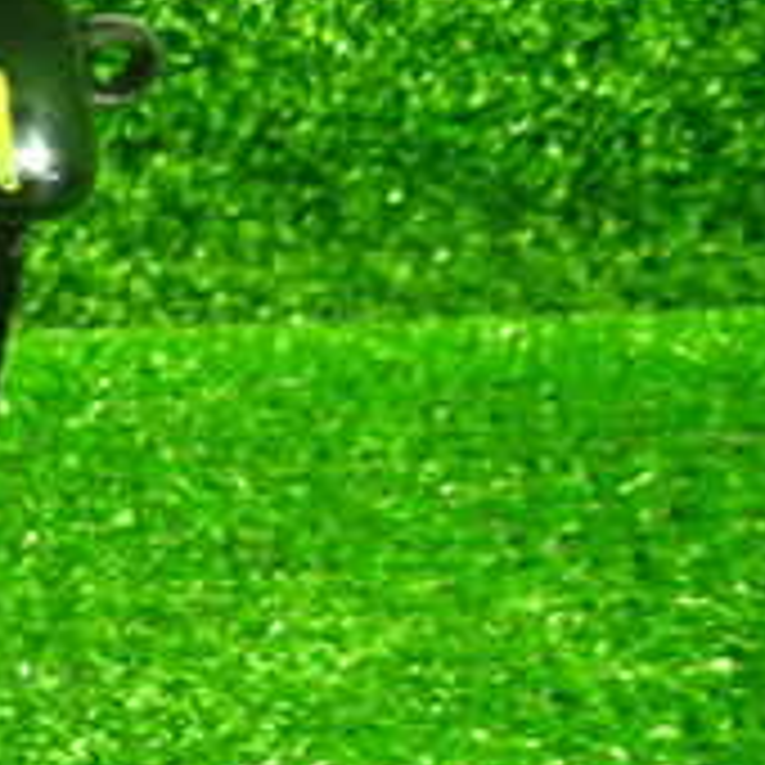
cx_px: -500
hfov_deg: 18.6
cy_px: 297
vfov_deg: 22.2
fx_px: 1950
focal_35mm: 78
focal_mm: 4.5
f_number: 2
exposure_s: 1/30
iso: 400
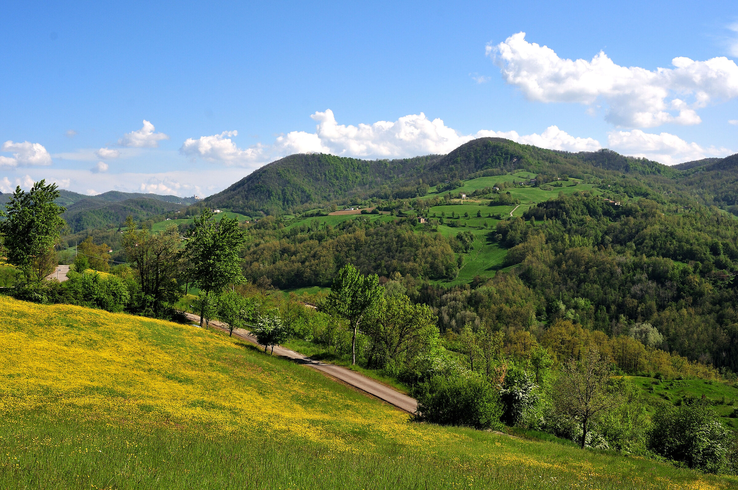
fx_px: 860
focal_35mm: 42
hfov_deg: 46.4
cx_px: 369
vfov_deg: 31.8
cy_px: 245
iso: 200
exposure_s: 1/250
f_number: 11
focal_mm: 28
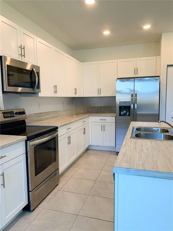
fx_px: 173
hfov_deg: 53.1
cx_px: 86
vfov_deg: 67.3
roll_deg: +0.8
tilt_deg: -4.7
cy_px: 116
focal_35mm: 26
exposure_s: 1/120
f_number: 1.8
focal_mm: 4.25
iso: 80
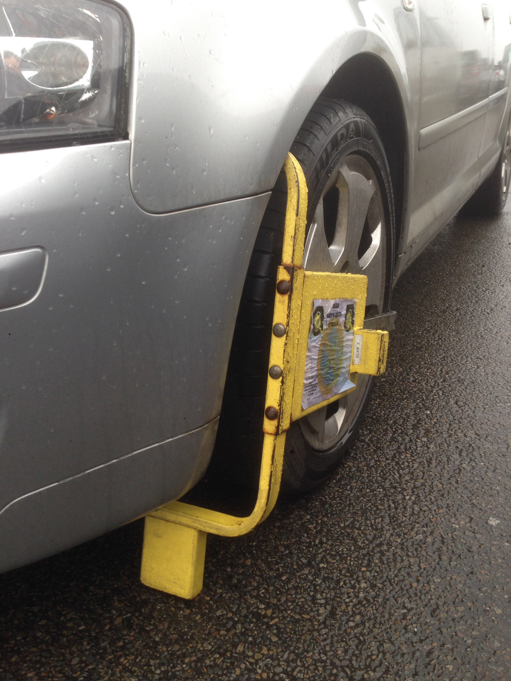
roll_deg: +1.0
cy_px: 338
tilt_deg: -18.0
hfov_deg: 41.8
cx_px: 259
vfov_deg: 54.0
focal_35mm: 34
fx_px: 669
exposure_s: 1/40
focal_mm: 4.12
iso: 50
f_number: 2.4
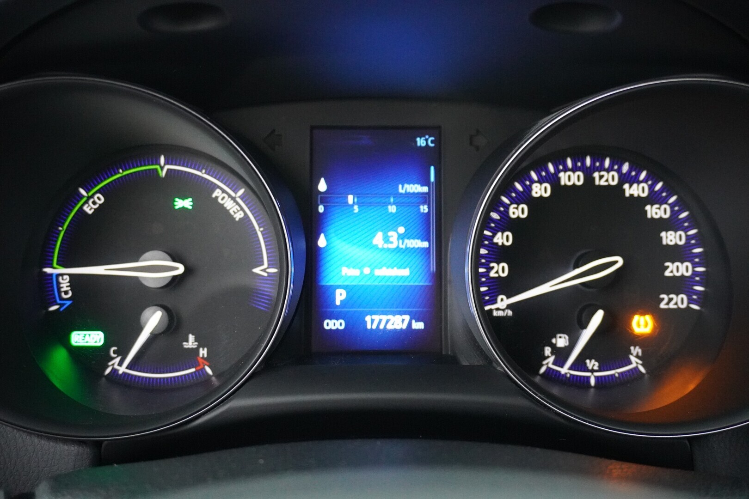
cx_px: 374
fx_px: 811
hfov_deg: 49.6
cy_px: 250
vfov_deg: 34.2
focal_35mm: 39
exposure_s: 1/20
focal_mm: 26
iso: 6400
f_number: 4.5
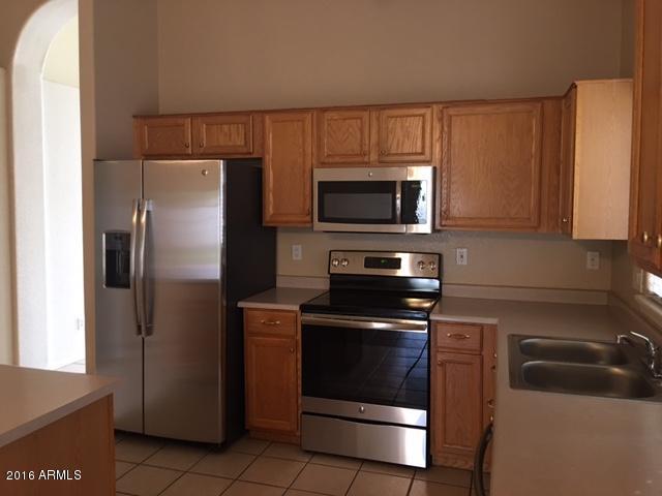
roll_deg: -0.7
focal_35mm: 29
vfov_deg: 48.2
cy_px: 248
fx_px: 555
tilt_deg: -3.6
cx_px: 331
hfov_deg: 61.7
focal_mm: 4.15
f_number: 2.2
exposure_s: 1/15
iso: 64
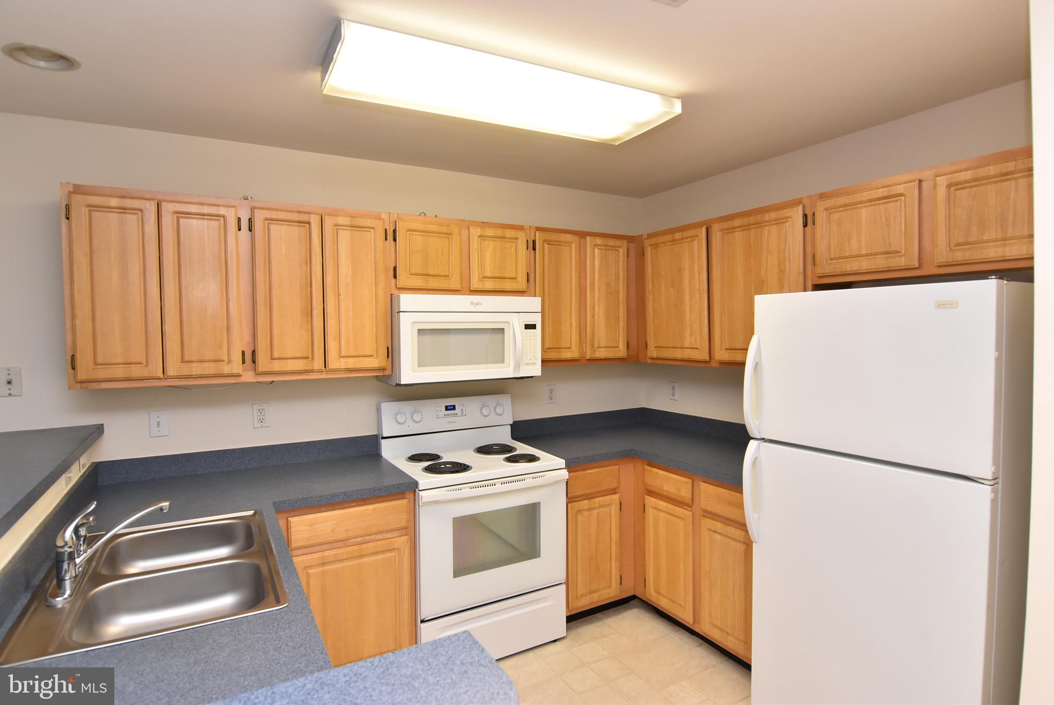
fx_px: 527
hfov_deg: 90.0
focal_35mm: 18
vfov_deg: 67.5
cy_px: 352
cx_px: 527
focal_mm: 12
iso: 800
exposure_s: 1/100
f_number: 7.1
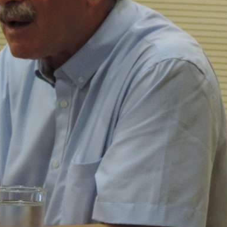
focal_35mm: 361
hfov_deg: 4.9
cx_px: 113
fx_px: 2678
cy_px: 43
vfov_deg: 4.8
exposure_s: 1/30
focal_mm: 27.6
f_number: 4.4
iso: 720
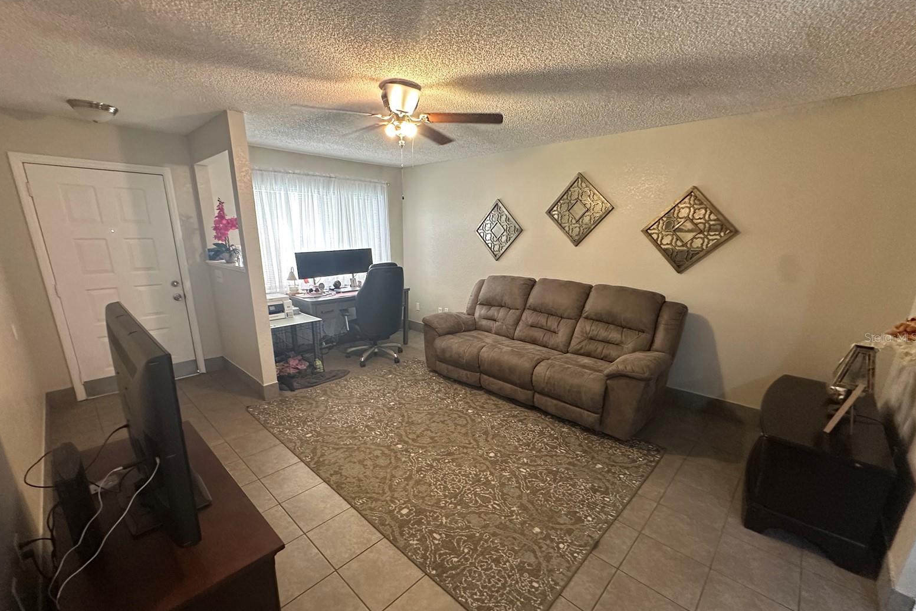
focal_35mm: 15
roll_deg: -0.2
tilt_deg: -15.3
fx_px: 382
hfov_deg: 100.4
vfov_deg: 77.1
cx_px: 448
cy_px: 337
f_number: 2.2
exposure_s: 1/60
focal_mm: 2.22
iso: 500
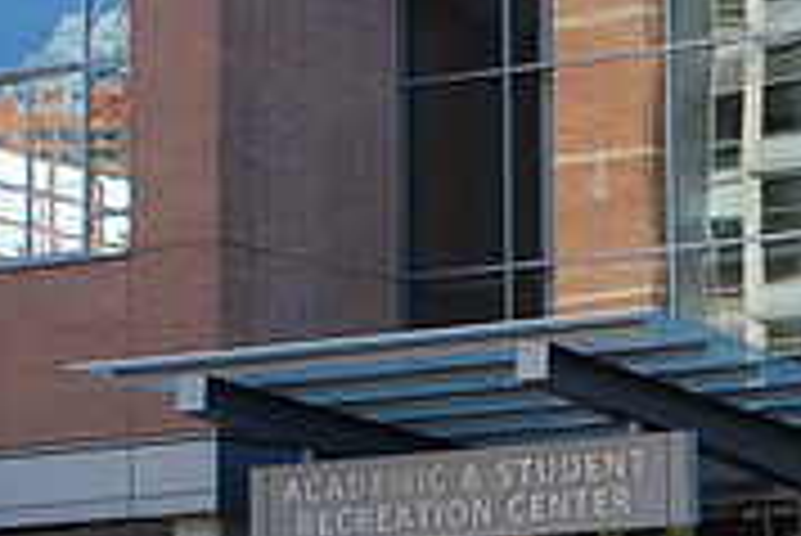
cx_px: 1107
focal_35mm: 127
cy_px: 403
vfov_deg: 10.8
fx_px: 2828
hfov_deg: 15.2
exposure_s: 1/320
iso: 320
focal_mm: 26
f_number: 4
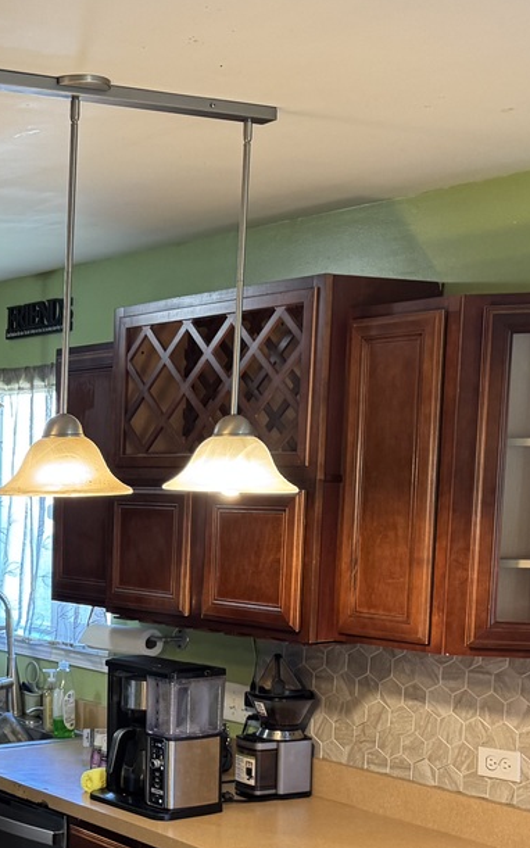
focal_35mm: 60
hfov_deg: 19.9
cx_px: -151
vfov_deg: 33.3
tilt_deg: -8.6
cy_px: 641
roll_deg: -0.6
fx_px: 1386
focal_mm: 6.76
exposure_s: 1/60
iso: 200
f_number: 1.78
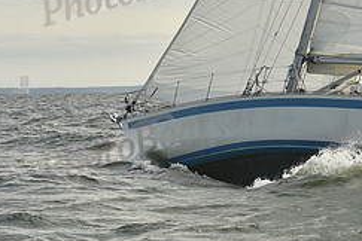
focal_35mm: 167
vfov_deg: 8.2
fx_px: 1679
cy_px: 44
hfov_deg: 12.2
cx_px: 329
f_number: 10
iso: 250
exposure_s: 1/800
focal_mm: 70
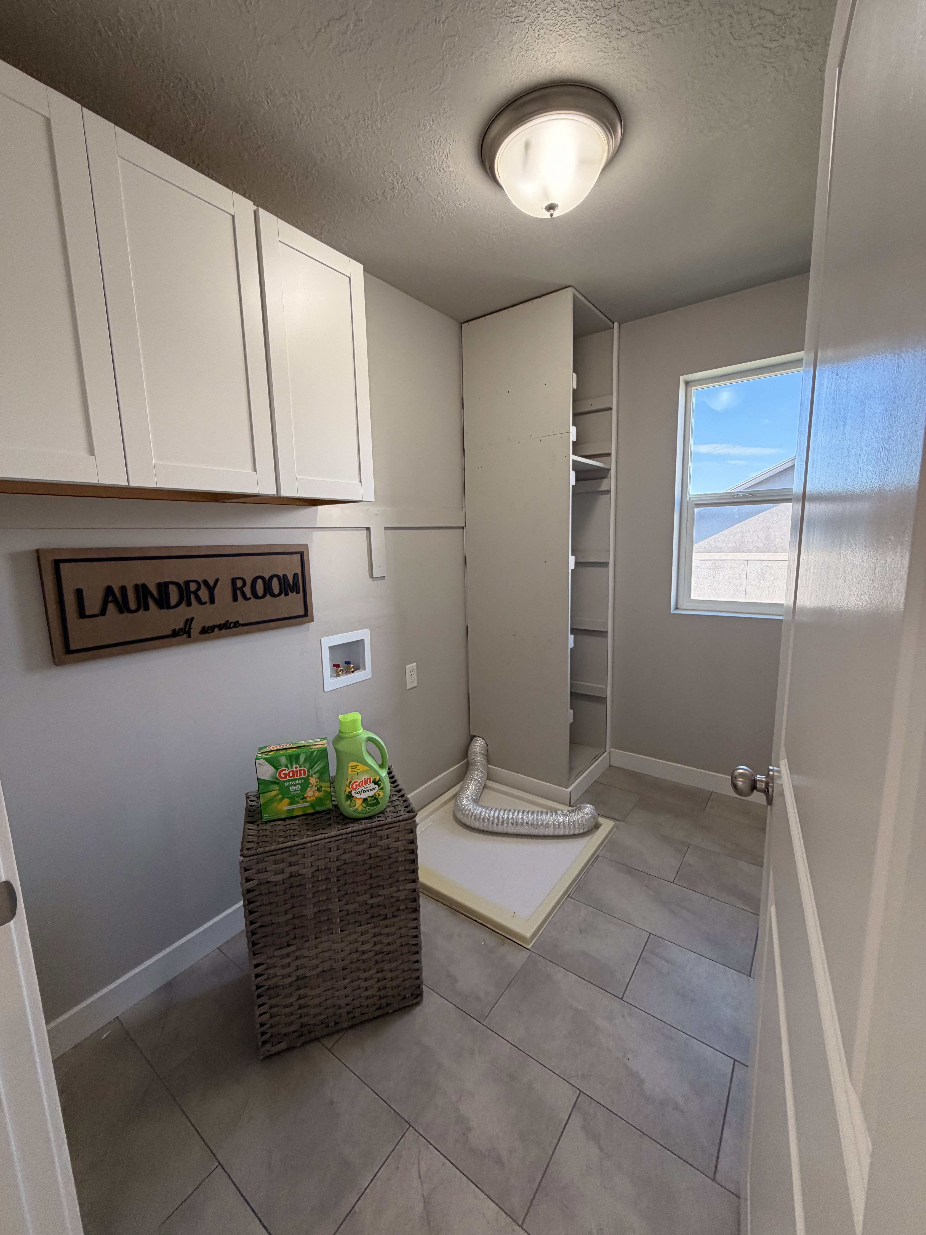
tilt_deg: -7.9
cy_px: 618
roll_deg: +0.5
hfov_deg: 85.7
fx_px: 499
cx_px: 463
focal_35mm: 14
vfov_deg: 102.1
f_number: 2.2
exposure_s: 1/120
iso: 160
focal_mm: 2.22
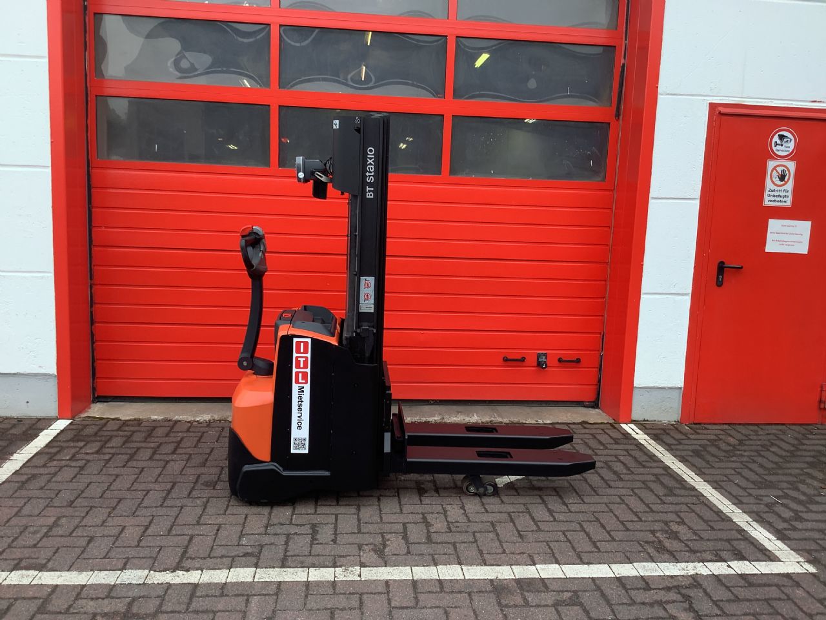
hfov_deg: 58.4
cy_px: 310
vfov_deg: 45.4
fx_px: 740
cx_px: 413
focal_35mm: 31
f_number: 2.4
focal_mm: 3.3
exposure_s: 1/120
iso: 32
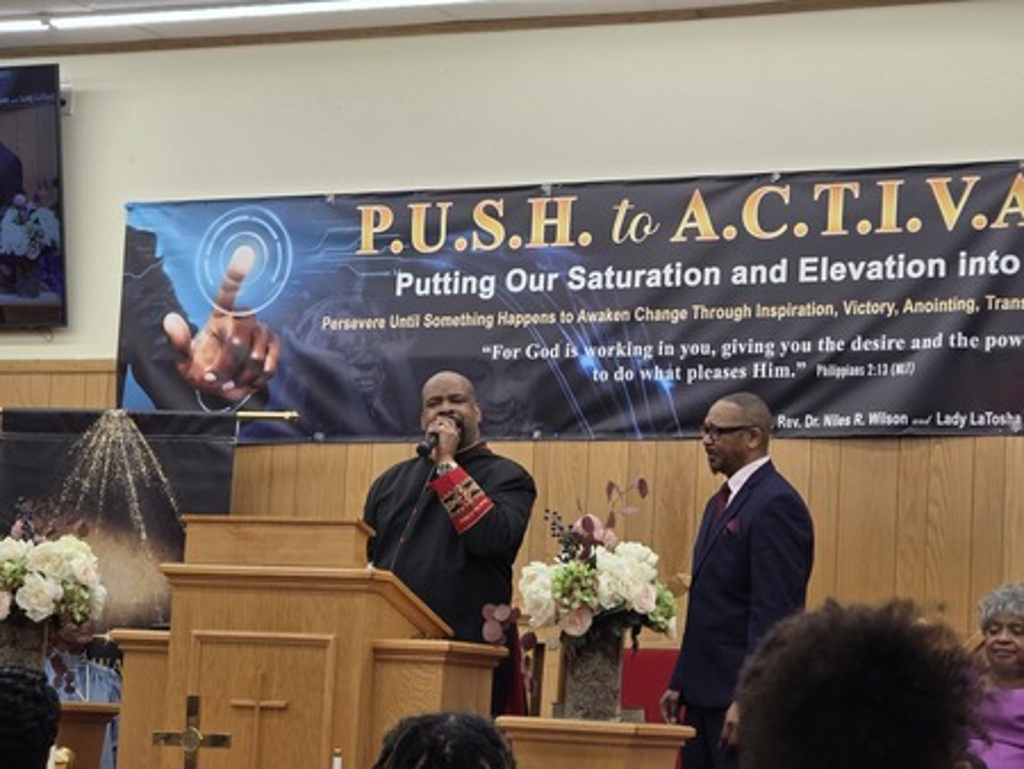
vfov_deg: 12.9
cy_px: 384
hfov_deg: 17.1
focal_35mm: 115
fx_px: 3404
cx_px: 512
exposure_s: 1/120
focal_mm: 18.6
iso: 64
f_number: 3.4
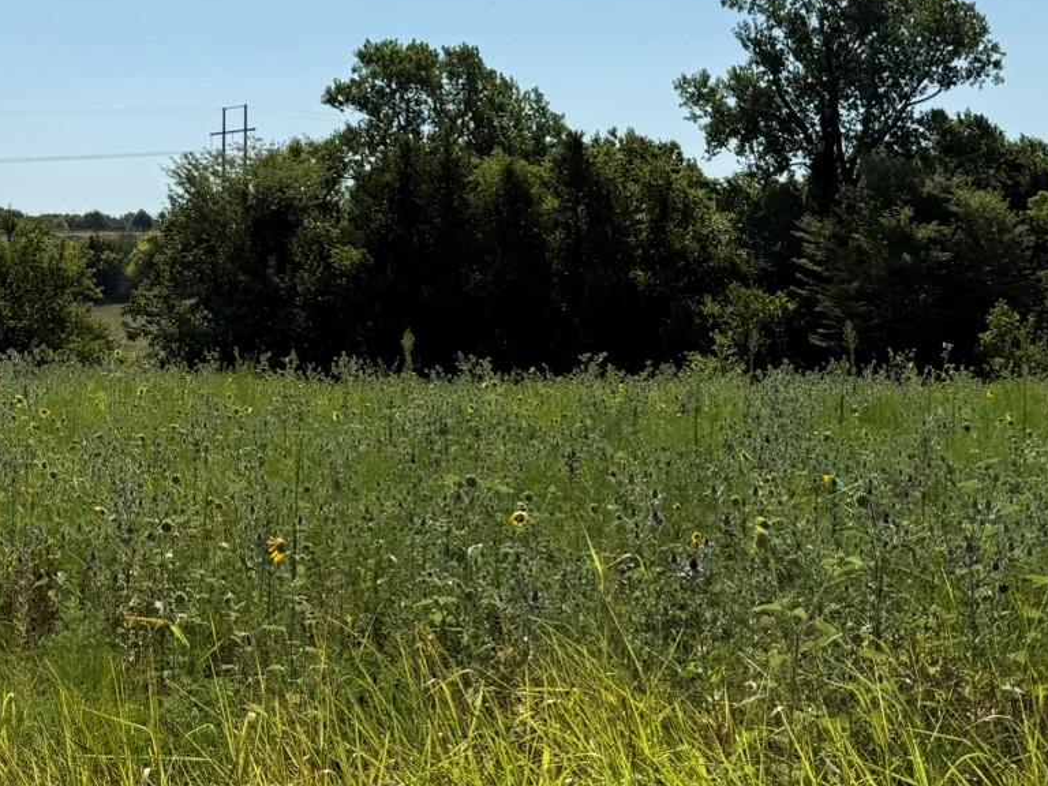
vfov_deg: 22.9
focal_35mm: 64
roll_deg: -1.0
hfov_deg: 29.3
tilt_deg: -0.7
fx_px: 1938
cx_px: 146
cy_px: 285
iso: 80
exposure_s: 1/9091
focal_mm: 6.76
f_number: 1.78
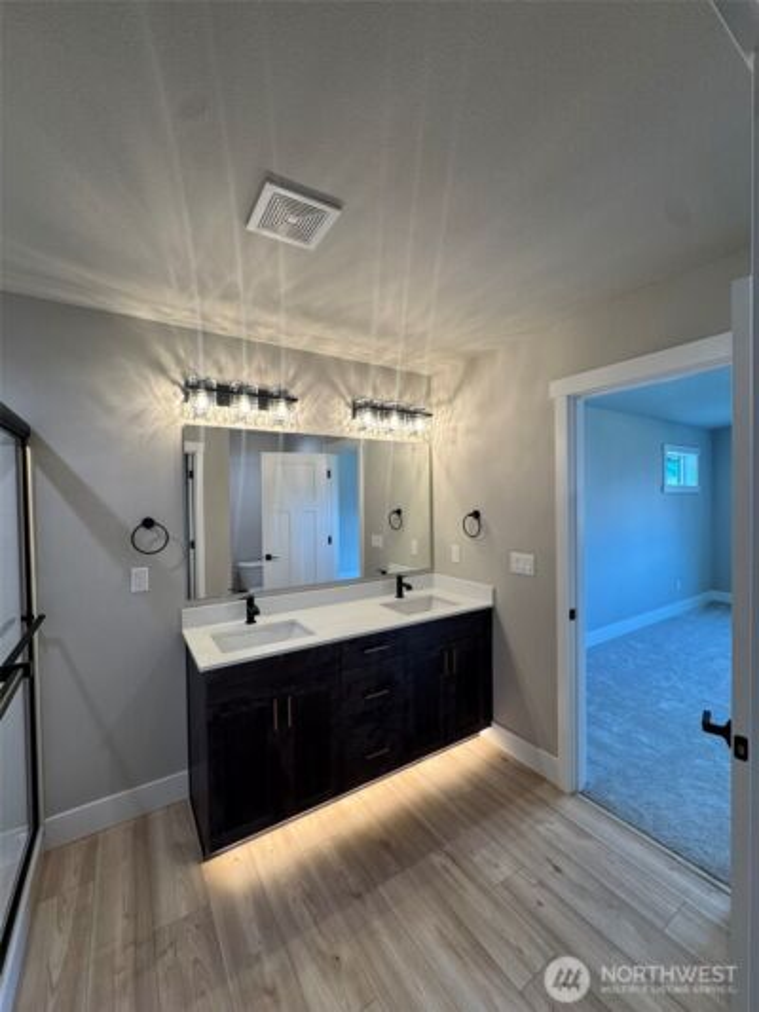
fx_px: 409
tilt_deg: -1.0
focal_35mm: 14
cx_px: 380
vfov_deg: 102.1
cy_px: 506
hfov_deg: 85.7
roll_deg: +1.1
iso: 200
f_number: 2.2
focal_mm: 2.22
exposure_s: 1/120
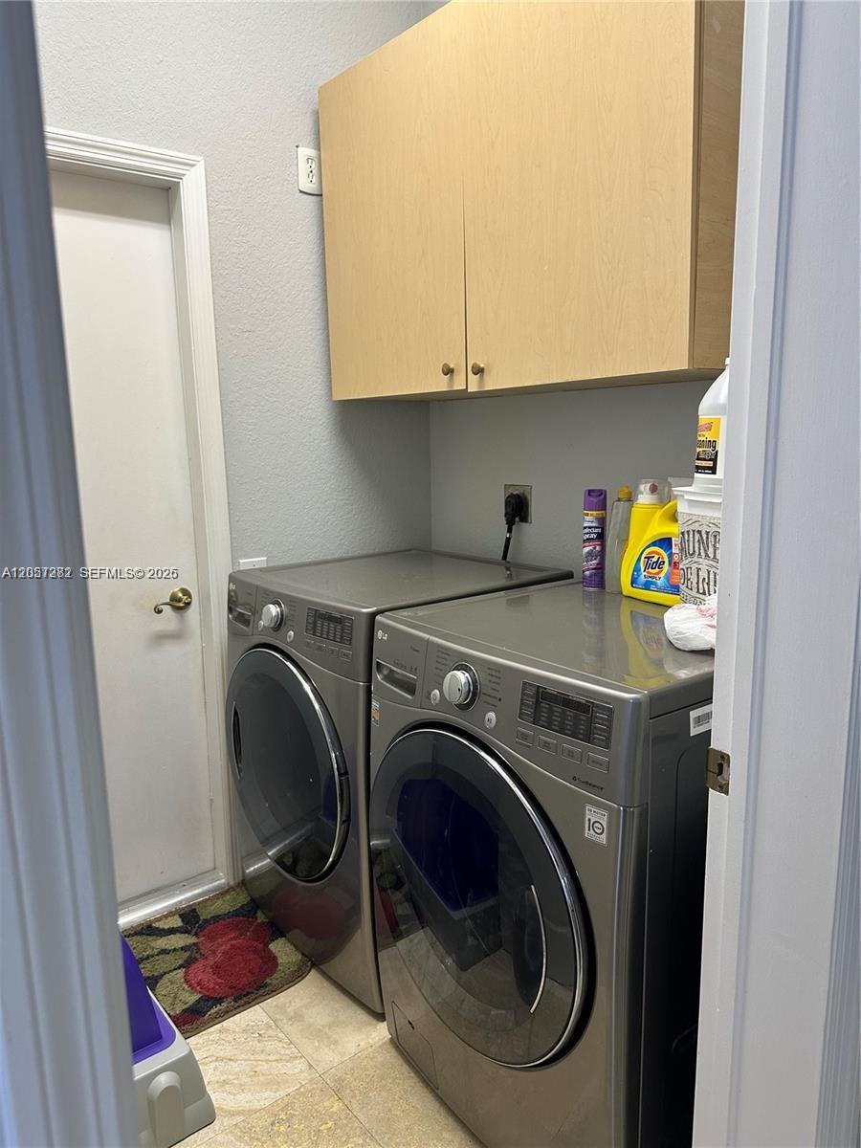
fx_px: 796
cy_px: 574
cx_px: 430
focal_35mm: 24
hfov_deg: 56.8
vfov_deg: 71.6
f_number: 1.78
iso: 160
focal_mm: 6.86
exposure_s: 1/60
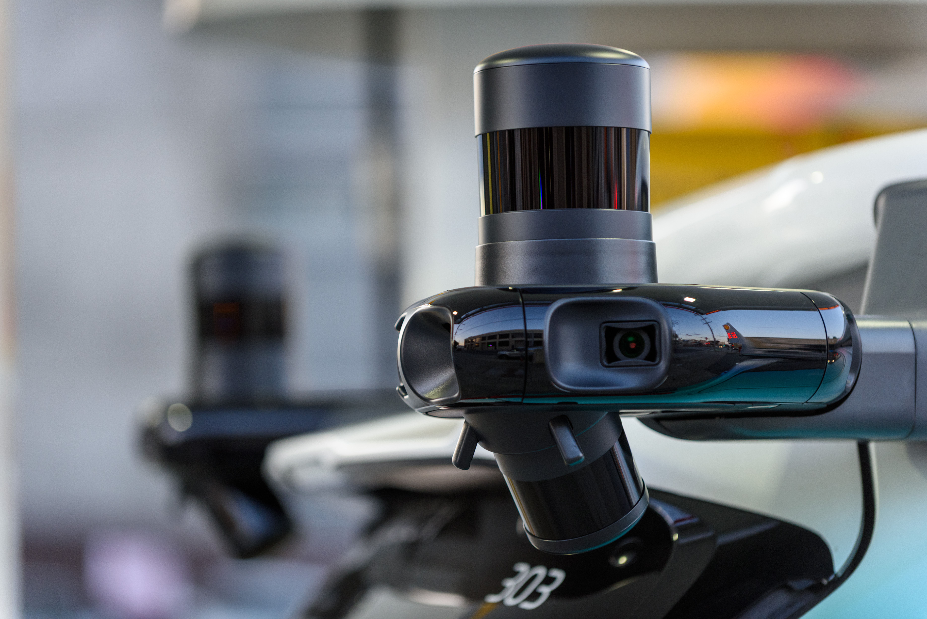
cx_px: 464
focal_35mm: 150
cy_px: 310
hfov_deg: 13.7
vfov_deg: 9.2
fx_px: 3863
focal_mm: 150
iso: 450
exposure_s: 1/100
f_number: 2.8
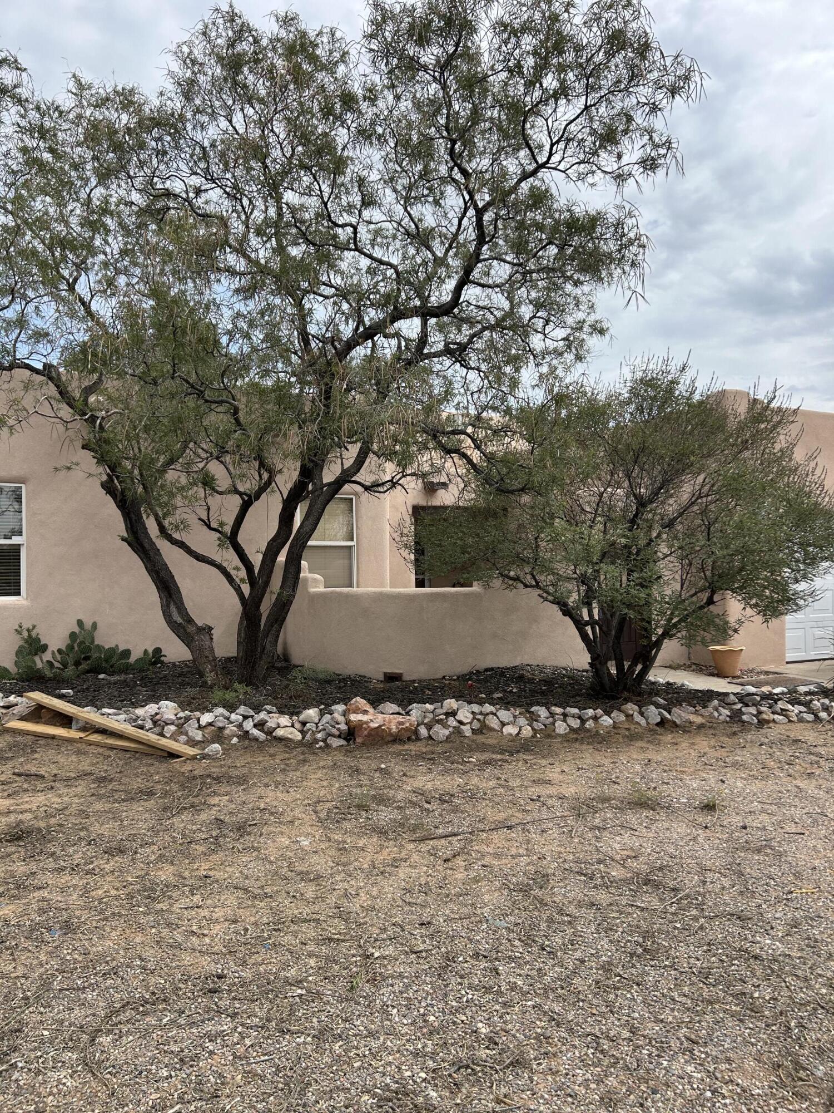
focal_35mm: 26
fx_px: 835
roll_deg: +0.7
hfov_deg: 53.1
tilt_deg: +0.1
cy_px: 556
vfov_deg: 67.3
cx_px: 417
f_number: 1.5
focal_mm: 5.7
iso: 50
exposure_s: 1/3077
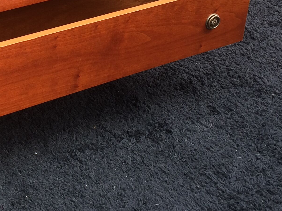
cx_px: 14
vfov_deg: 17.9
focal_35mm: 79
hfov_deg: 23.9
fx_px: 644
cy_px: -35
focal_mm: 4.15
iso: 32
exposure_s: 1/107
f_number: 2.2
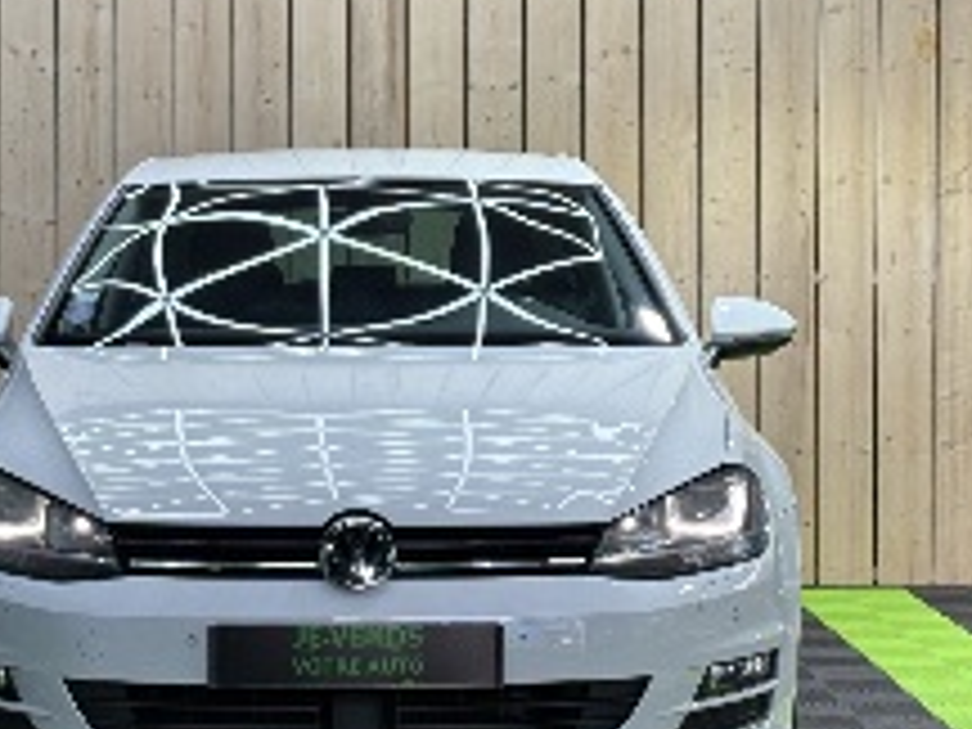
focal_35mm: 100
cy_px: 274
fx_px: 2808
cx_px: 396
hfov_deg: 19.6
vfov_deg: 14.8
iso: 25
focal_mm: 5.96
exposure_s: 1/122
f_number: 1.6
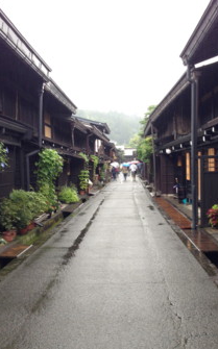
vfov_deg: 42.6
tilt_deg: +0.6
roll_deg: +0.2
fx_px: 447
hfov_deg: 27.4
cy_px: 191
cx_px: 122
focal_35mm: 47
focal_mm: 4.12
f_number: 2.4
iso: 50
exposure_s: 1/40
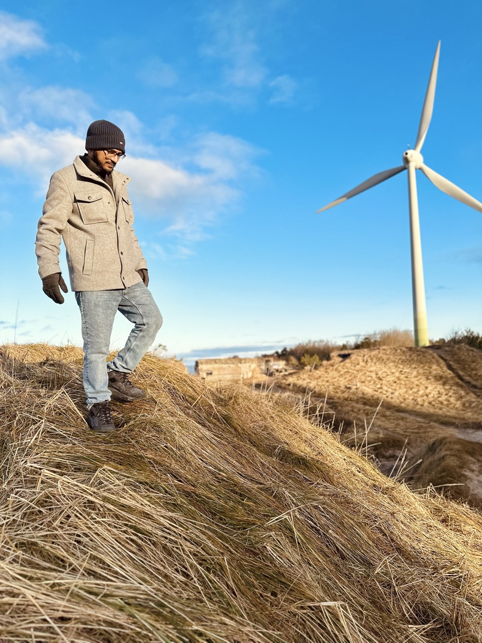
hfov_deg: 56.8
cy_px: 322
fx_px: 446
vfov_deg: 71.6
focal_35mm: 24
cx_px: 241
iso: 80
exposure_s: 1/2591
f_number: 1.78
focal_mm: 6.86
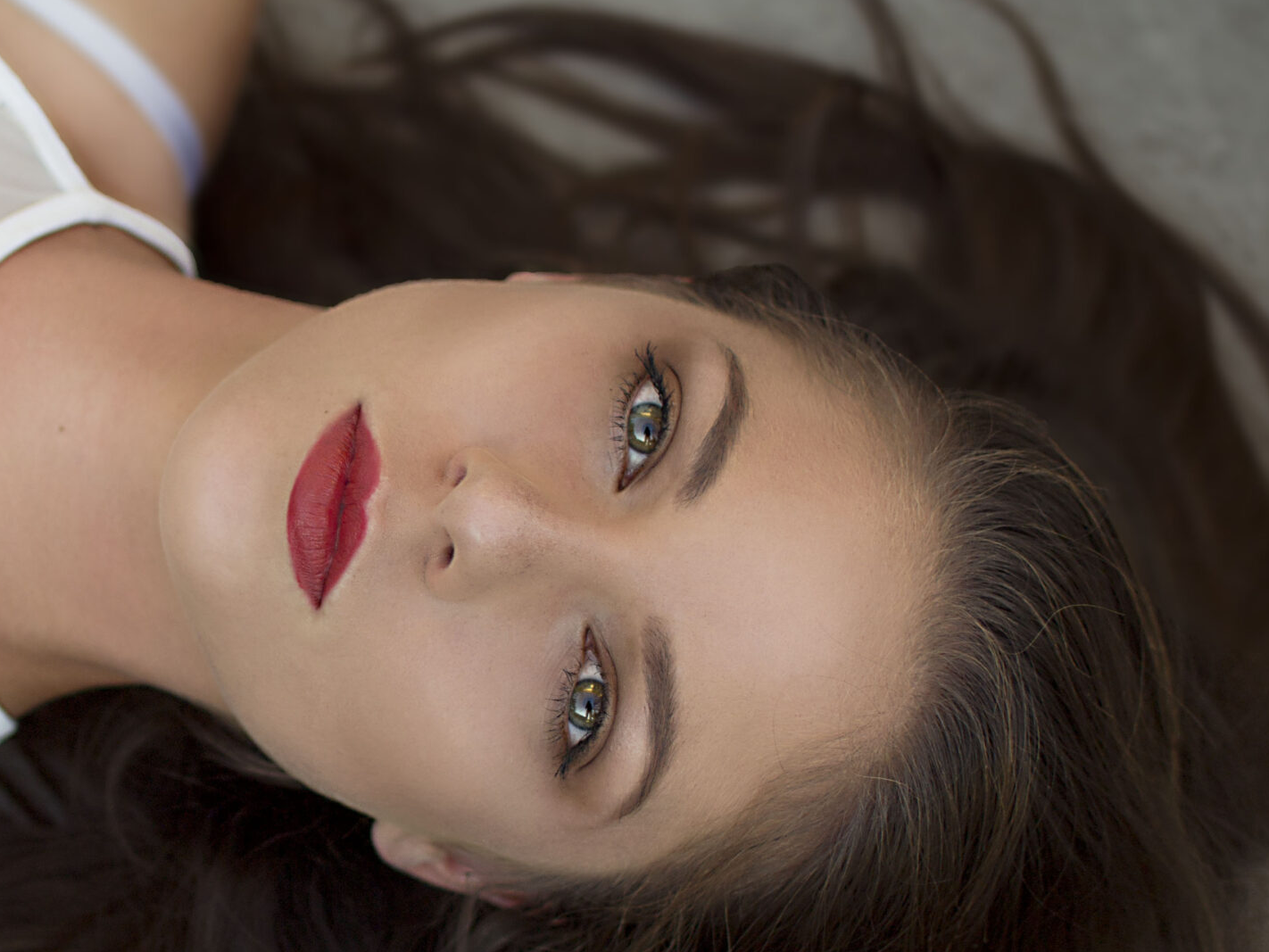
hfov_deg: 21.3
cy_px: 608
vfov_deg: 16.2
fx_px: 3332
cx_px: 224
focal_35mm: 91
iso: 160
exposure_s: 1/250
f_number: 2.2
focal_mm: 35
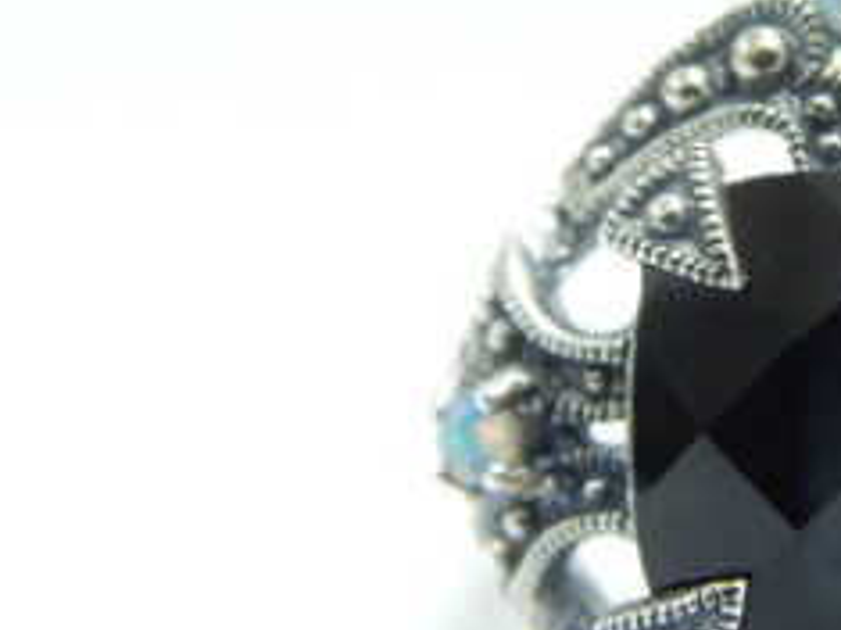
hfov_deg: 20.4
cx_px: 909
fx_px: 2234
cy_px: 419
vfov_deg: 16.0
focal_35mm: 92
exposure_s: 1/15
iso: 400
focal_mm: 6.4
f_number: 4
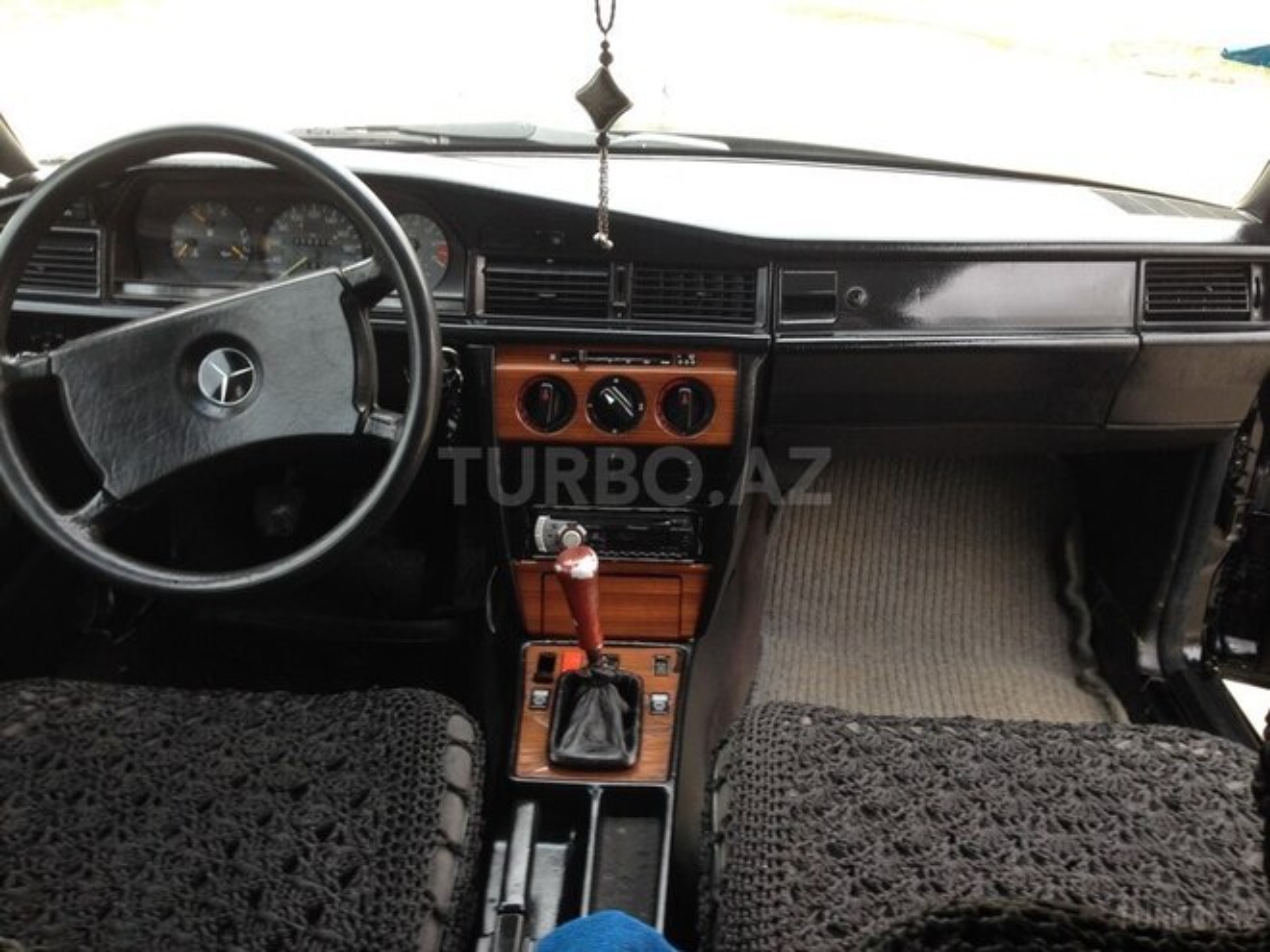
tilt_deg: -24.3
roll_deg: -1.7
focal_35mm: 33
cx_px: 635
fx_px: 1211
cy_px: 476
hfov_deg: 55.4
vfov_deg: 42.9
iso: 50
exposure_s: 1/30
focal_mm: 4.12
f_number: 2.4
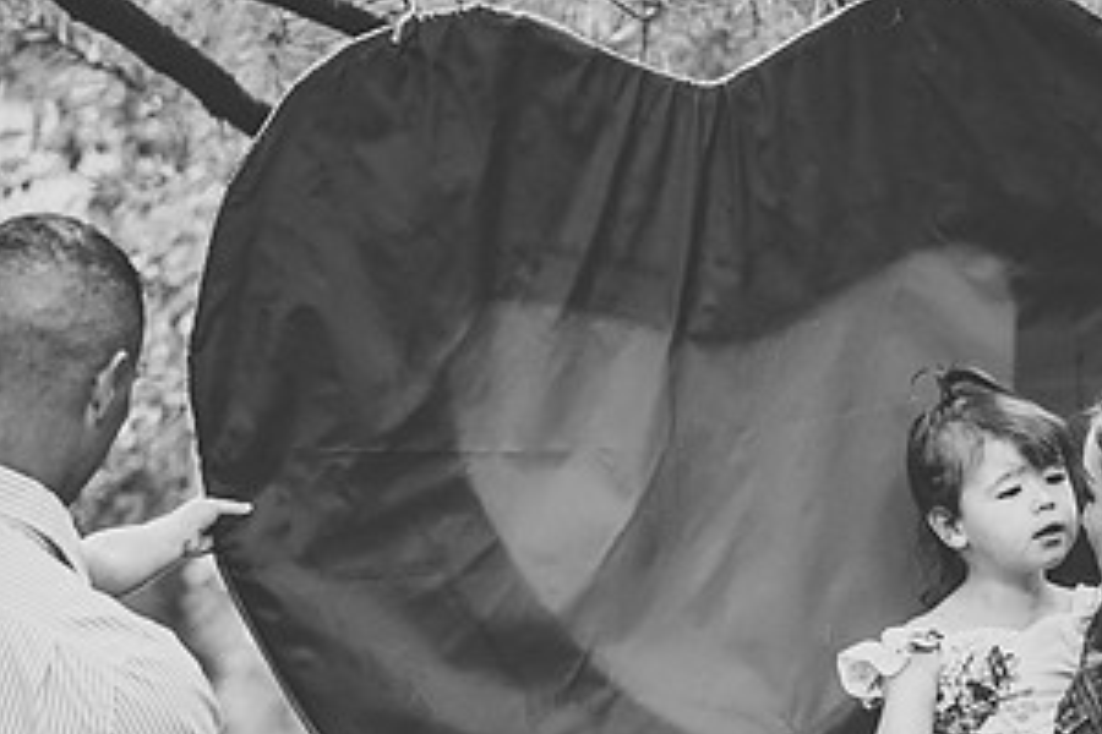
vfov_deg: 5.9
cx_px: 680
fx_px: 7101
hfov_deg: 8.9
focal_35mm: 232
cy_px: 659
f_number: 2.8
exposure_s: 1/400
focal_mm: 120
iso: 640
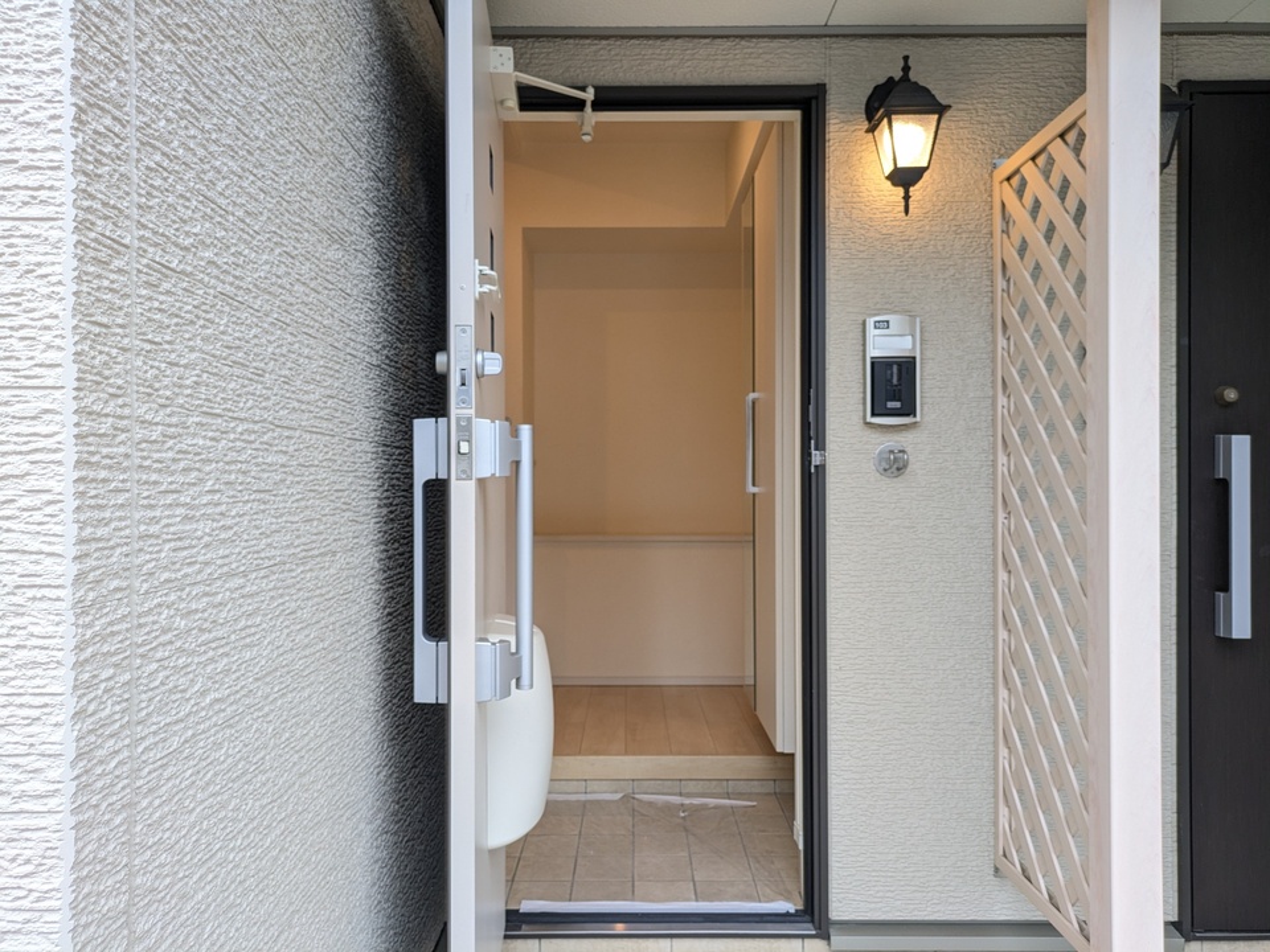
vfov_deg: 54.9
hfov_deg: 69.4
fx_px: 917
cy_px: 476
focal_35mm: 25
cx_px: 635
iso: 106
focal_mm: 5.43
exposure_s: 1/100
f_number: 1.89
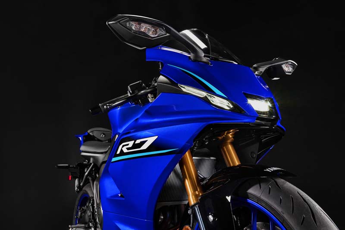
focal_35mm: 31
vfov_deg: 42.3
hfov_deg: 60.3
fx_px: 297
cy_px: 115
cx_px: 172
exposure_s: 1/15
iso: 800
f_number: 10
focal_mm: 31
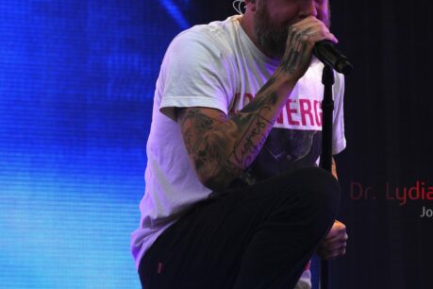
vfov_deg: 6.4
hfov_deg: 9.5
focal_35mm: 216
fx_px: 2598
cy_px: 48
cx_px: 272
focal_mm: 86
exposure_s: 1/160
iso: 100
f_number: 5
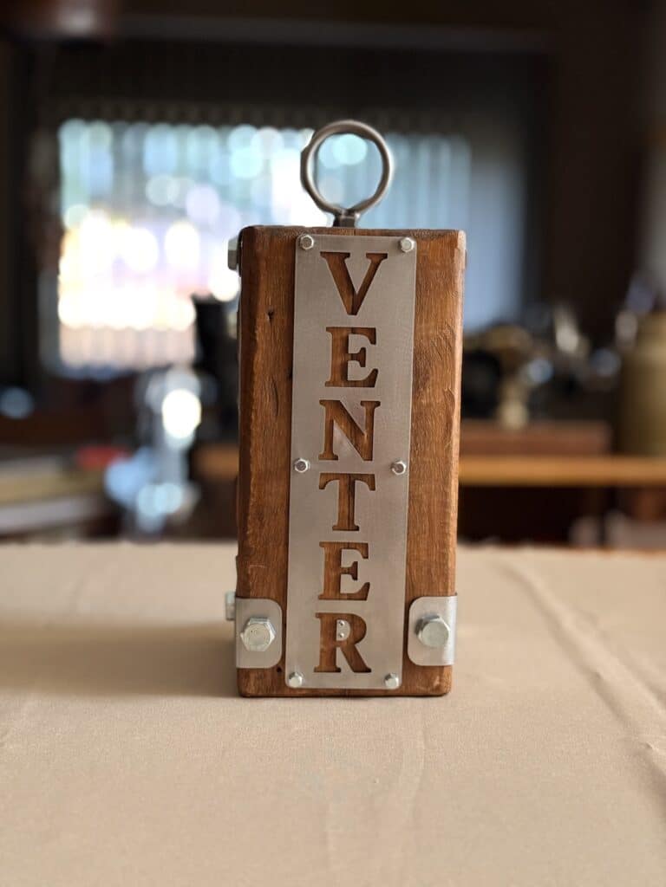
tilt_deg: -7.1
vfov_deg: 39.7
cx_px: 333
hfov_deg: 30.3
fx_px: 1231
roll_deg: -1.2
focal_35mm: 48
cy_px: 444
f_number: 1.78
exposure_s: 1/31
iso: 500
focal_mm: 6.76
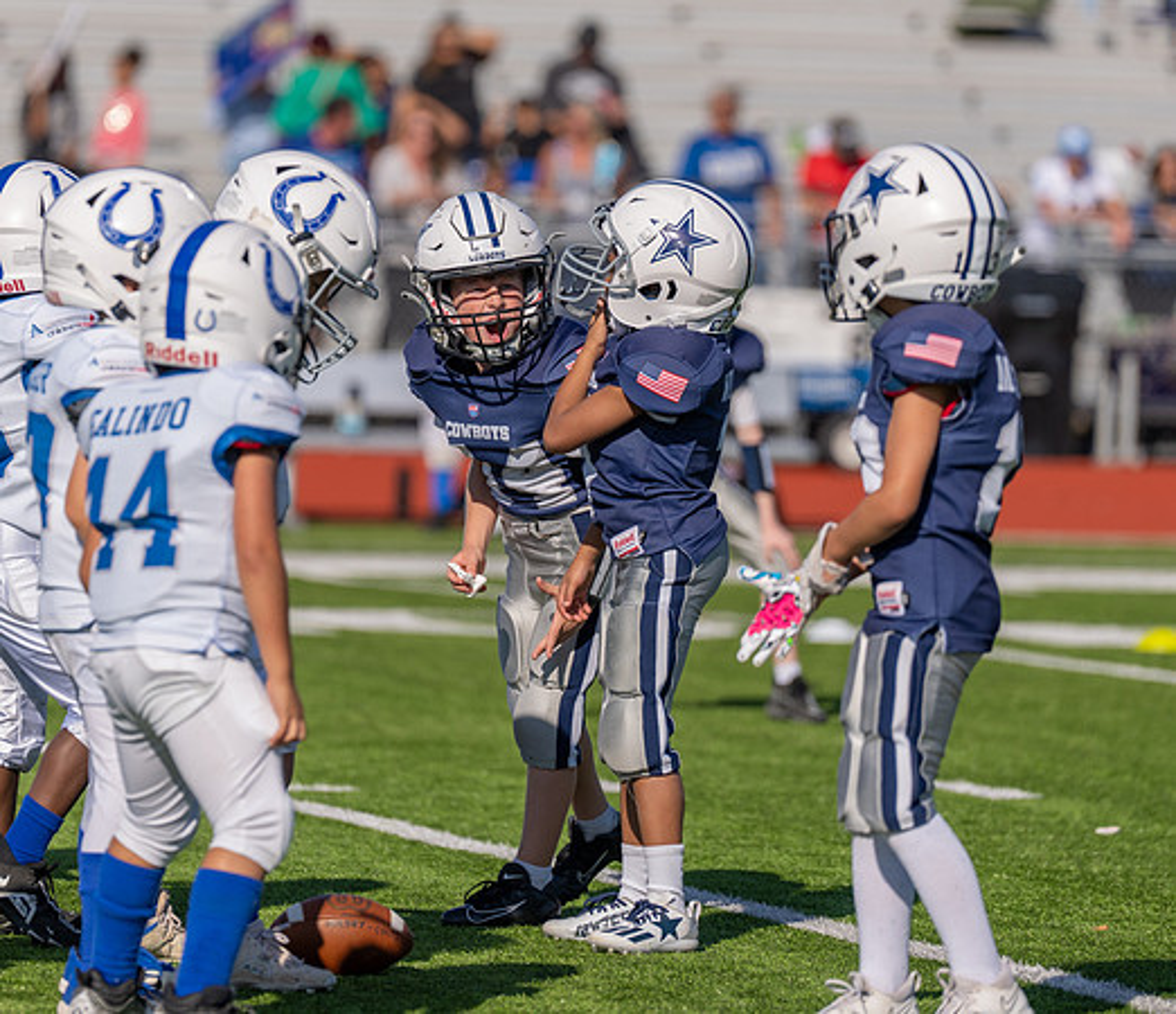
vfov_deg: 5.3
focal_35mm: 304
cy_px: 373
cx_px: 467
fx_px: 10911
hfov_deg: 6.2
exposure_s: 1/4000
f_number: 3.2
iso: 160
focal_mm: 200
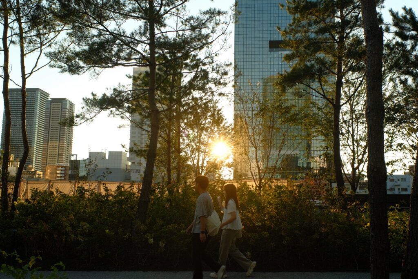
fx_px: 406
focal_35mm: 35
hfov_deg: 54.4
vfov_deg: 37.9
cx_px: 209
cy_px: 140
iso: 160
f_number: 5.6
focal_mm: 23
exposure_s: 1/210
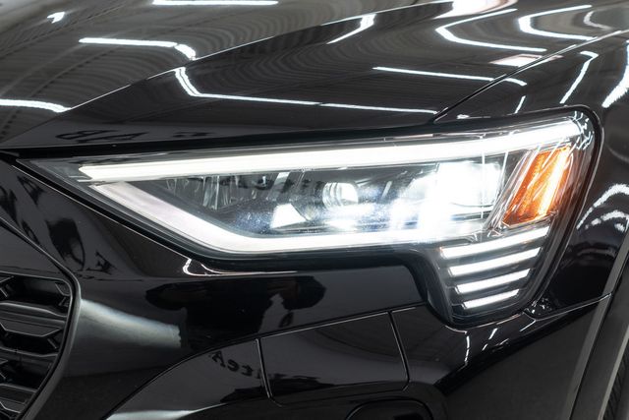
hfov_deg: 46.4
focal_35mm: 42
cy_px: 210
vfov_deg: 31.9
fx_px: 734
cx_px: 314
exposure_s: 1/40
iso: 160
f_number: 3.2
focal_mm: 28
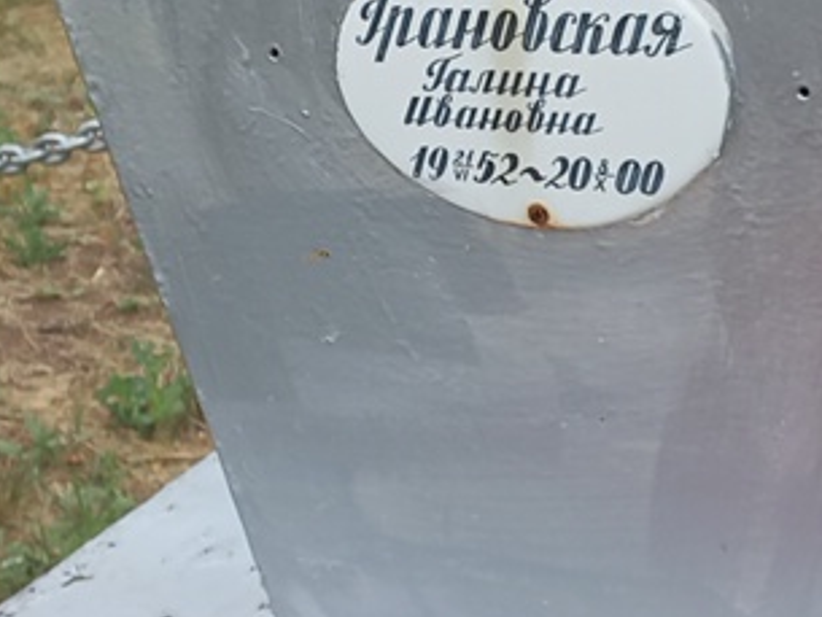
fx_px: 2803
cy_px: 116
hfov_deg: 16.7
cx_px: 439
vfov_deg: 12.5
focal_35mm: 118
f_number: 1.8
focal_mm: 4.6
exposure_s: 1/292
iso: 24
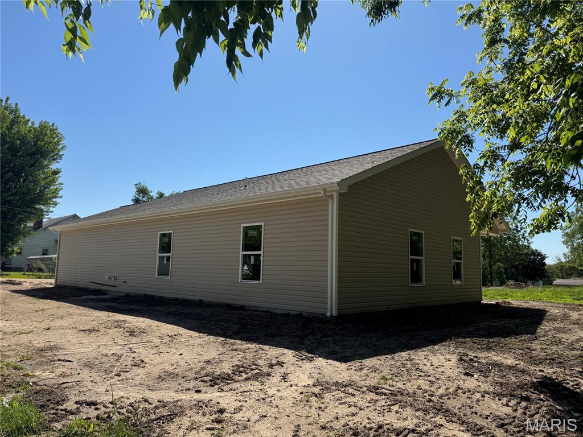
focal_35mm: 24
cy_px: 218
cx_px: 292
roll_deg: -1.7
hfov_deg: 71.6
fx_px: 404
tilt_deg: +5.3
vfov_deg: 56.8
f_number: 1.78
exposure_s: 1/5348
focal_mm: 6.76
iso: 80
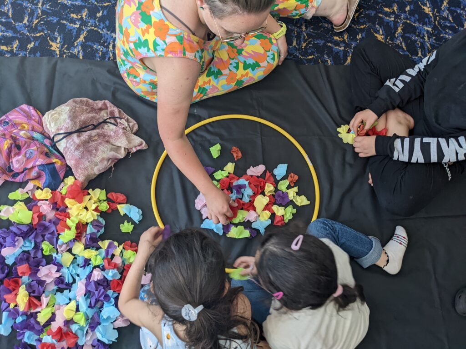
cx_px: 233
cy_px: 174
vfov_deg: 51.4
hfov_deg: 65.3
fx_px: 363
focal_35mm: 27
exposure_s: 1/99.9
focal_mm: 4.38
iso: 138
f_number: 1.73
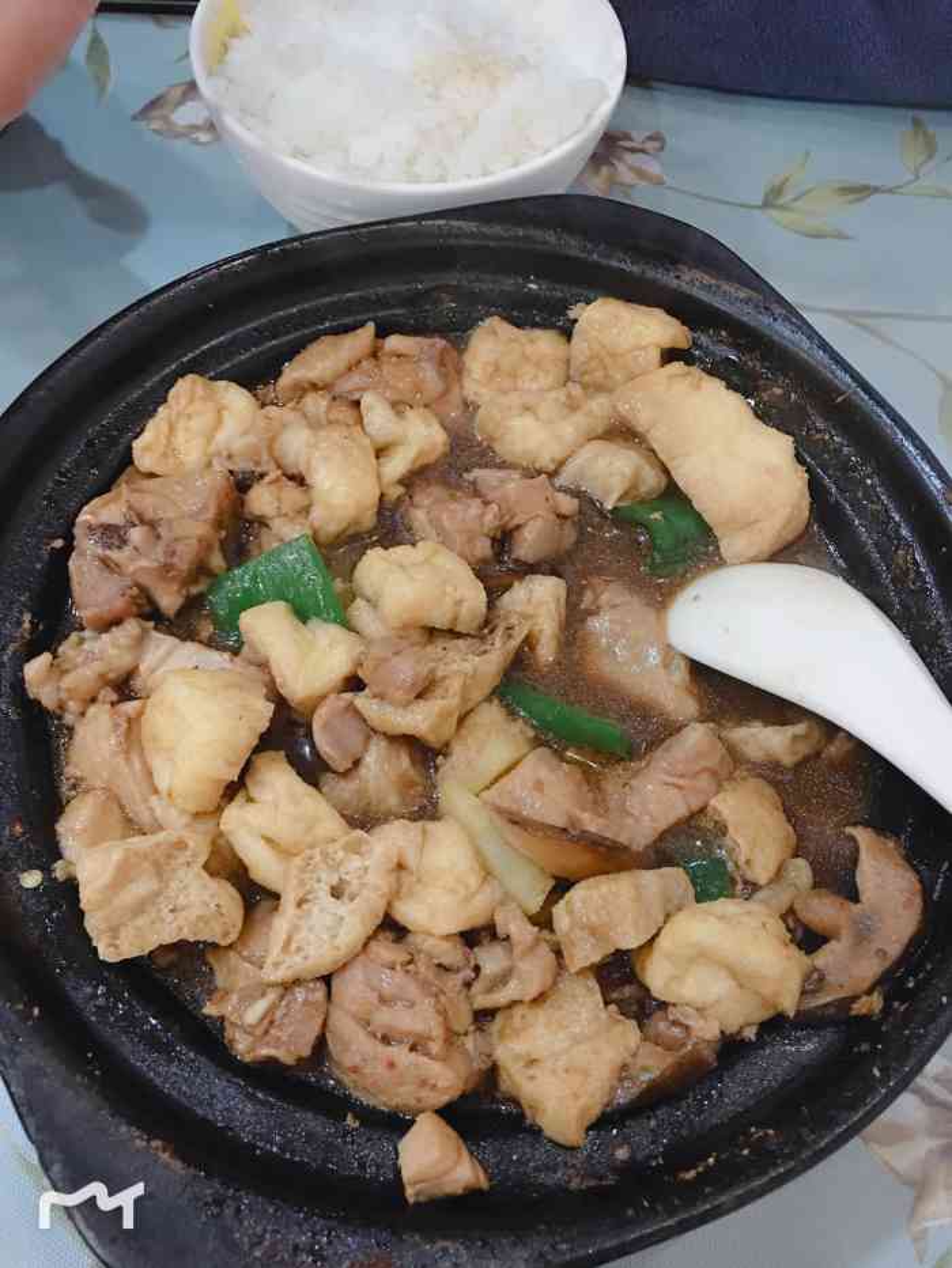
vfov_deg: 61.7
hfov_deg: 48.2
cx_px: 476
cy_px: 634
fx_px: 1063
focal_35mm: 29
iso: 100
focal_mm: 4.15
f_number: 2.2
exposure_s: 1/8
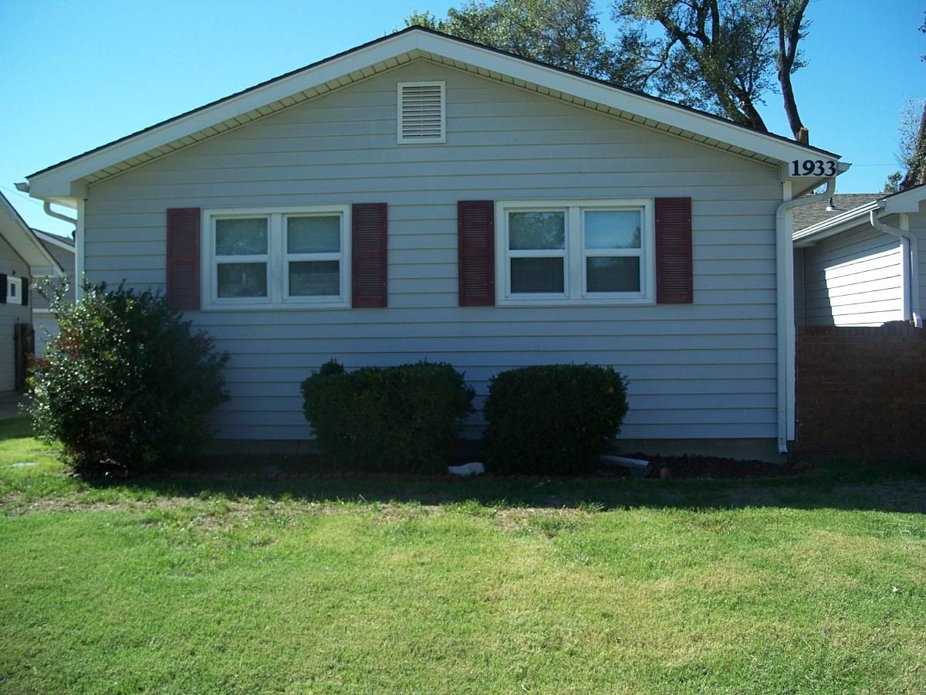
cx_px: 463
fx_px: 990
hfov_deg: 50.1
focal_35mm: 37
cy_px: 348
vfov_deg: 38.7
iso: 64
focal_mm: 7.8
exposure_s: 1/640
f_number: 2.8
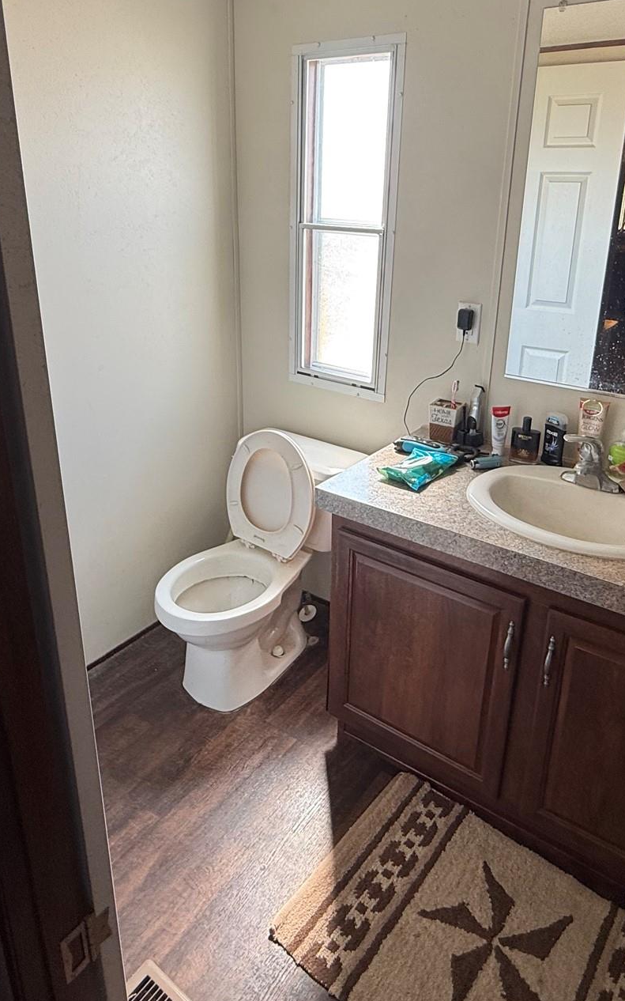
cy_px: 410
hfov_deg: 50.9
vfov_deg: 74.1
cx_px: 356
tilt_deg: -17.5
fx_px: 654
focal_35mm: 24
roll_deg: -2.9
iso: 80
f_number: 2.2
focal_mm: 2.22
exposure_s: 1/99
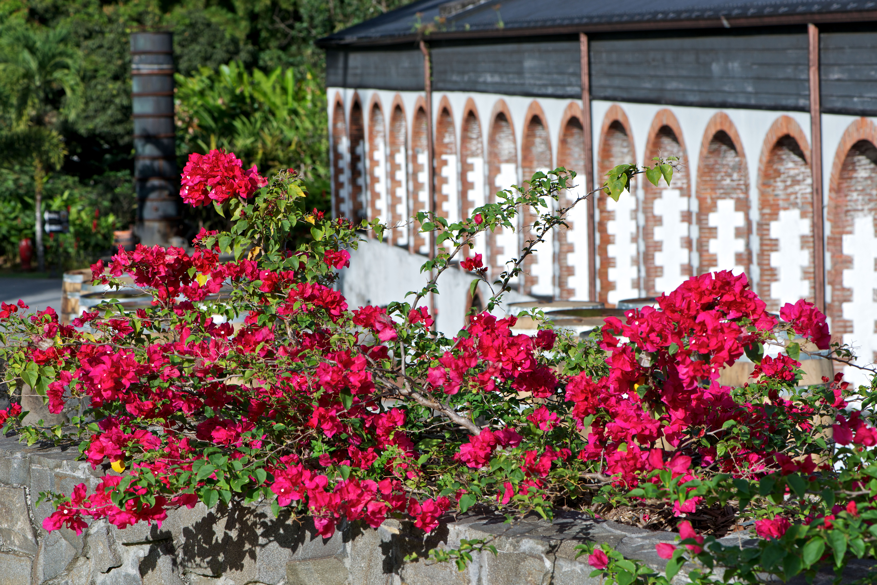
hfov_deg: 19.5
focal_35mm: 105
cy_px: 292
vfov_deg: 13.1
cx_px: 438
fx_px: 2559
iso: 320
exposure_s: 1/500
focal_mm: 105
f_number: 11
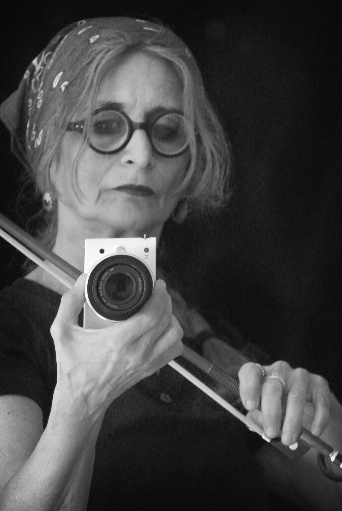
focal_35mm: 297
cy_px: 256
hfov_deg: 4.6
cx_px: 171
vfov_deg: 6.9
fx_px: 4219
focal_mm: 110
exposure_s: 1/500
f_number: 5.6
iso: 6400
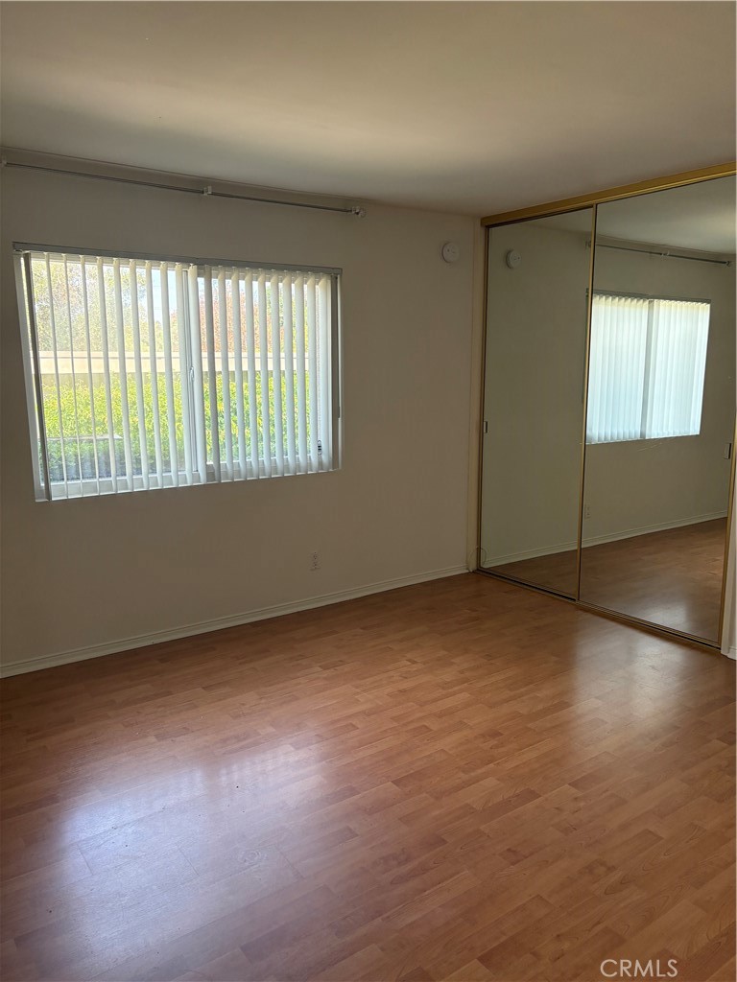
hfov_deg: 53.1
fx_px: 738
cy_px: 491
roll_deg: -0.1
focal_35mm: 26
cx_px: 368
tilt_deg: -10.6
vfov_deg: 67.3
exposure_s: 1/173
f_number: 1.6
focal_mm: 5.96
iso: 125
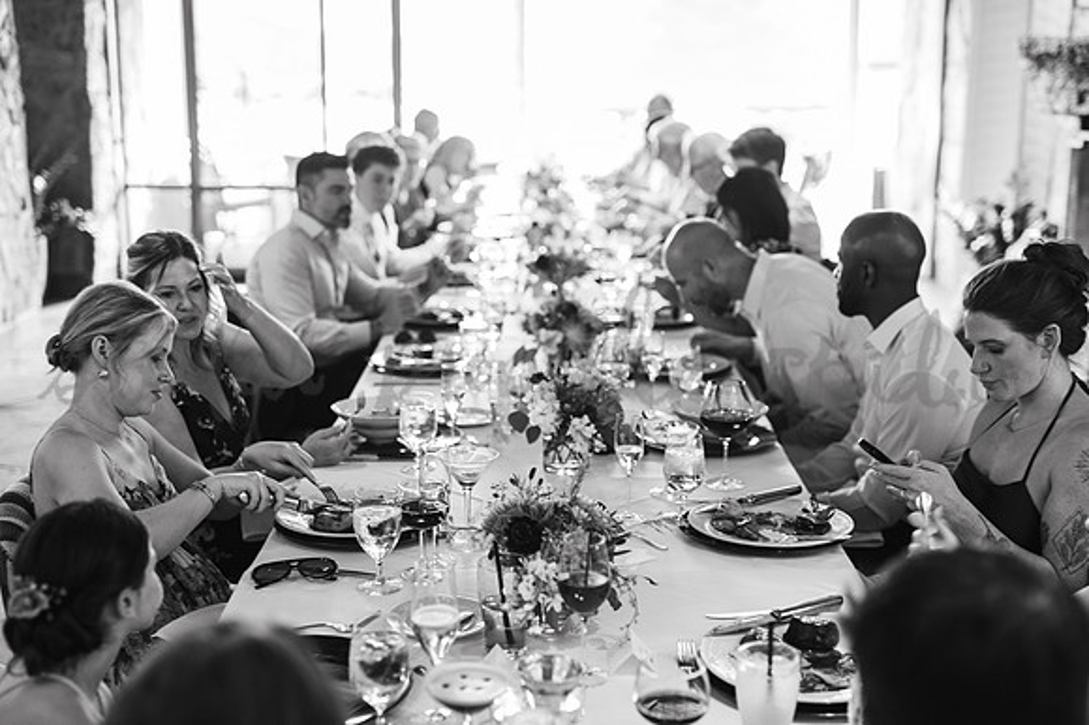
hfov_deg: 39.6
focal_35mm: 50
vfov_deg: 27.0
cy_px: 362
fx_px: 1512
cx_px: 544
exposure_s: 1/40
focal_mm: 50
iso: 800
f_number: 2.2
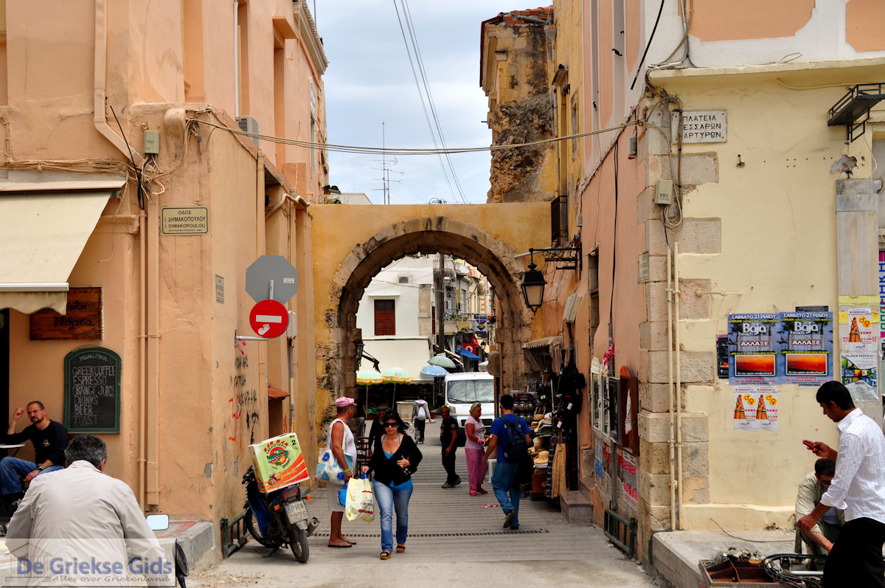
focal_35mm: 48
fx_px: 1179
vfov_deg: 28.0
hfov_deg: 41.2
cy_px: 294
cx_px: 442
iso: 200
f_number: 10
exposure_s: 1/320
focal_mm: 32
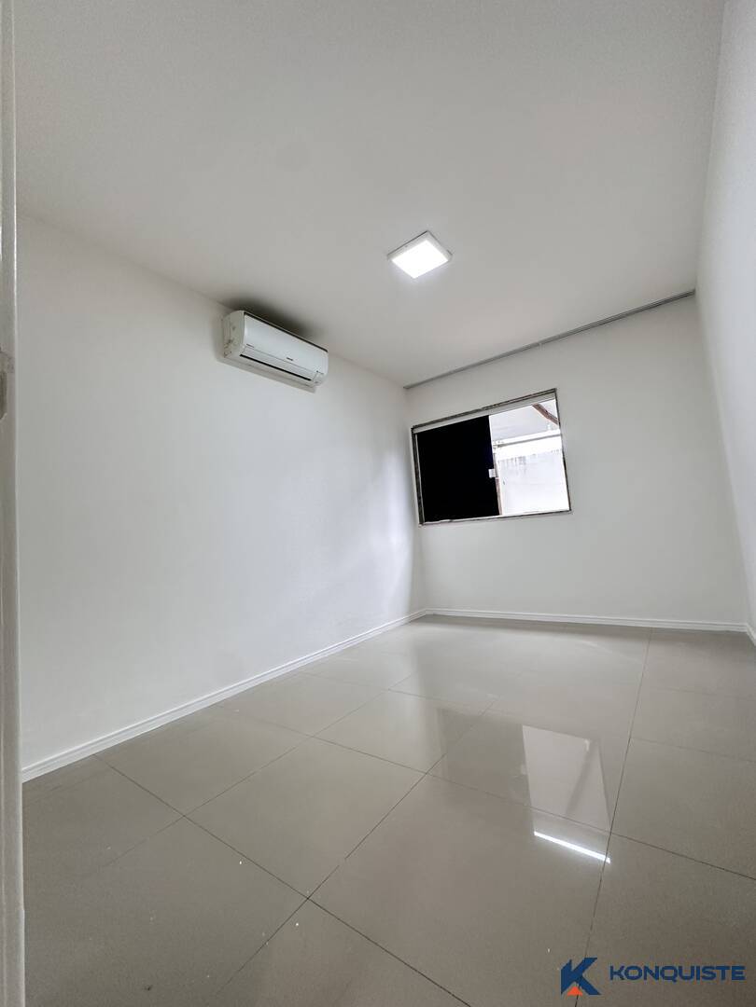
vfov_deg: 102.1
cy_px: 504
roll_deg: +3.8
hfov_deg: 85.7
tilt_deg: +4.6
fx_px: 408
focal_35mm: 14
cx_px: 378
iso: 250
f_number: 2.2
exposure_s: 1/120
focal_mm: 2.22
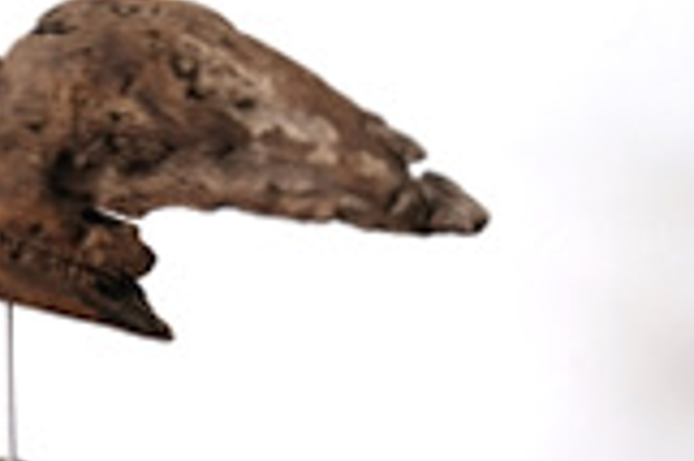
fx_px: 4237
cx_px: 34
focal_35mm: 220
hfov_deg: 9.3
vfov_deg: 6.2
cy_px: 392
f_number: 3.6
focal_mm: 39
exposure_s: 1/8
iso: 200
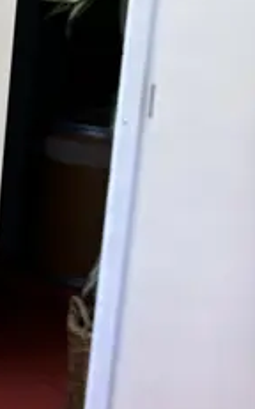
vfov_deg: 18.5
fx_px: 1259
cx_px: -421
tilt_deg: -15.9
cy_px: 197
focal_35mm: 113
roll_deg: +1.0
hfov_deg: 9.7
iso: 125
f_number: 1.78
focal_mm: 6.86
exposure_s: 1/50
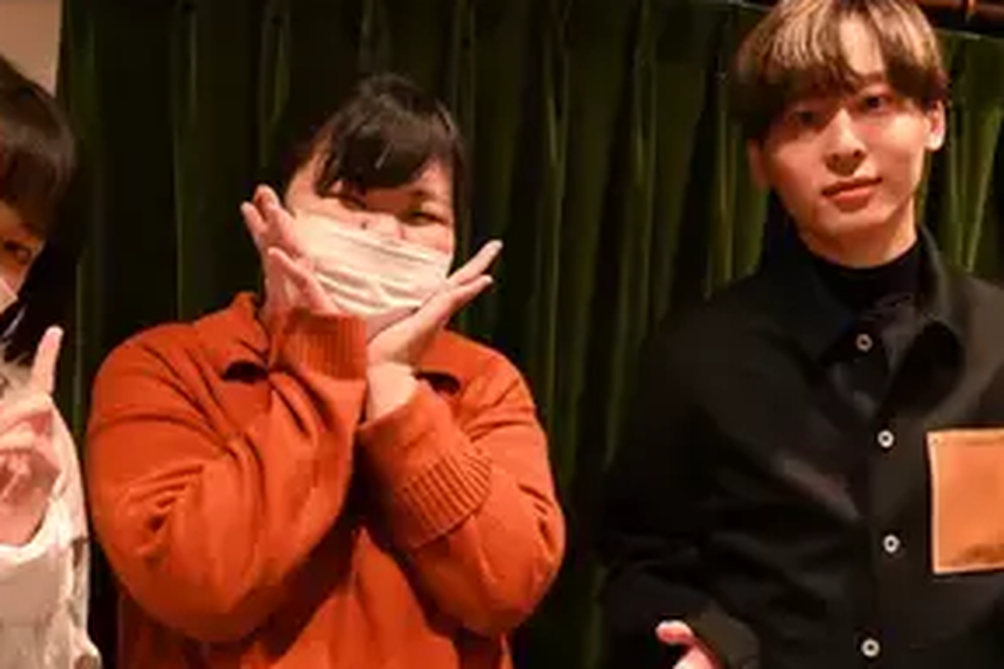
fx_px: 1394
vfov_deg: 26.3
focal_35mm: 50
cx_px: 519
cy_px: 570
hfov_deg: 39.6
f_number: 4
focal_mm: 24
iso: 7200
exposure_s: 1/60
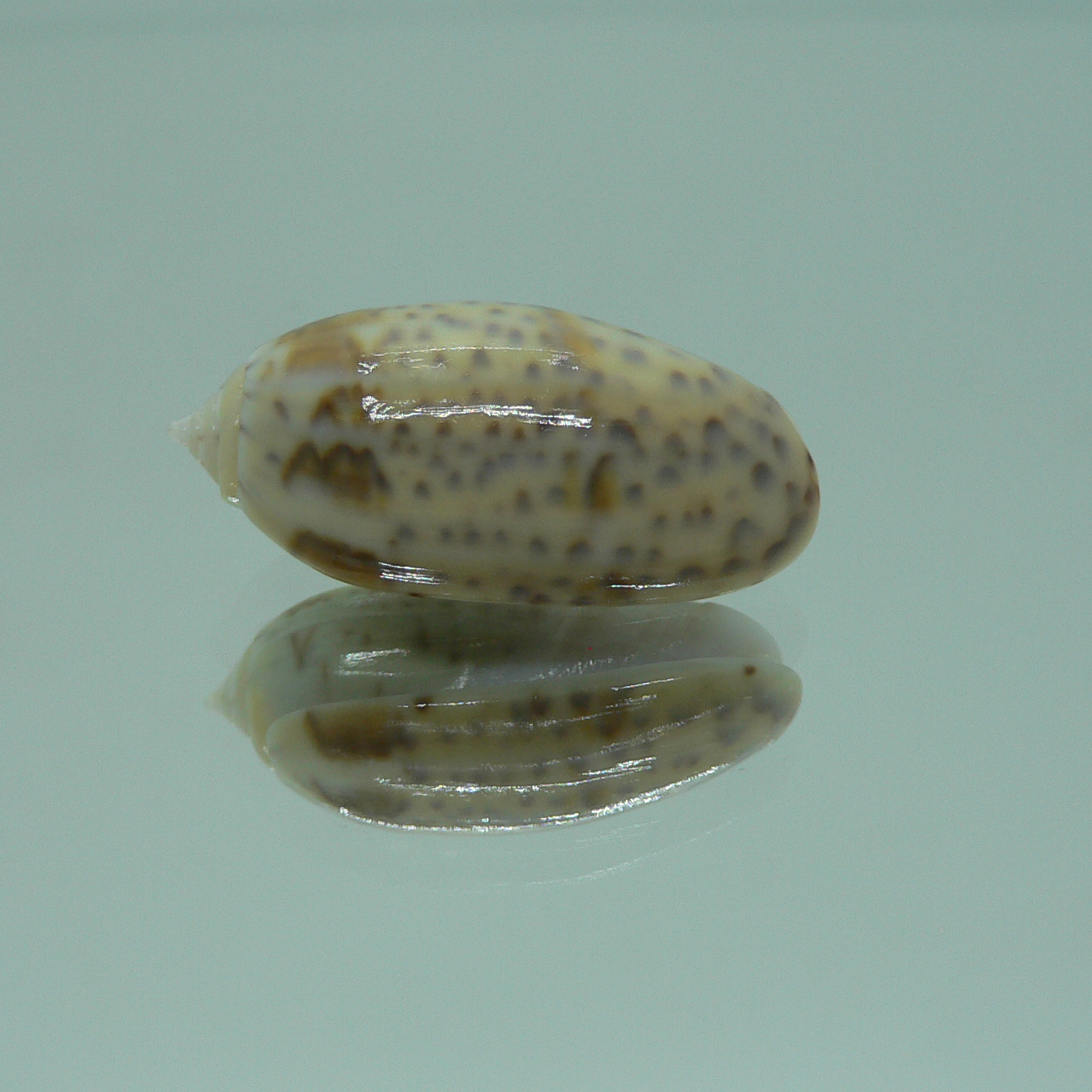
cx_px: 507
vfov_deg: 40.0
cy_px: 539
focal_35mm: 42
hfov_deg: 40.0
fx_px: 1499
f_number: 2.8
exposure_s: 1/60
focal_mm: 4.6
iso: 80
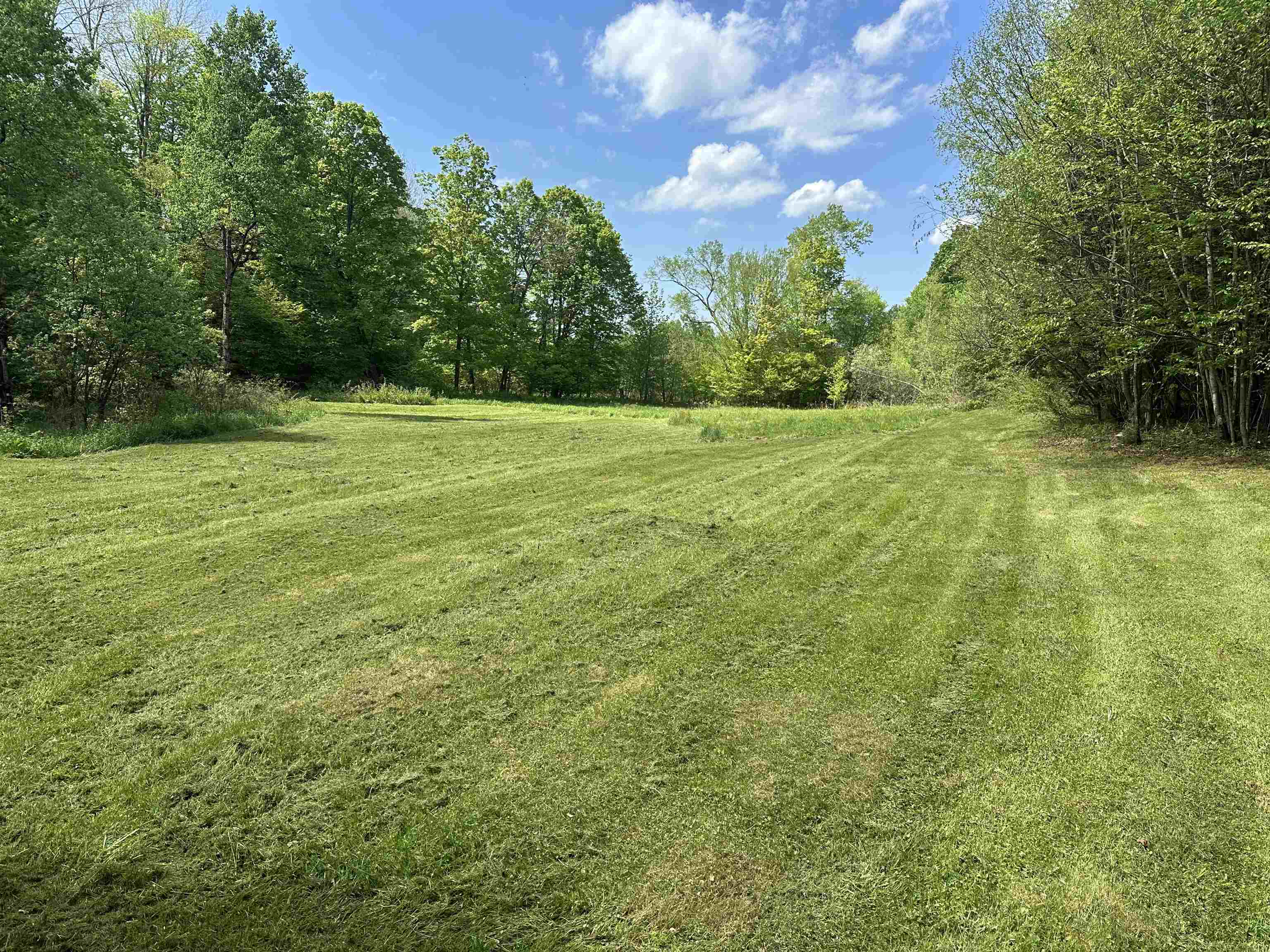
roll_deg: -1.7
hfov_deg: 71.6
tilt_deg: -7.4
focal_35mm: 24
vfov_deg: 56.8
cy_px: 476
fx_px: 881
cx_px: 635
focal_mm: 6.86
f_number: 1.78
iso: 80
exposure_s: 1/2469
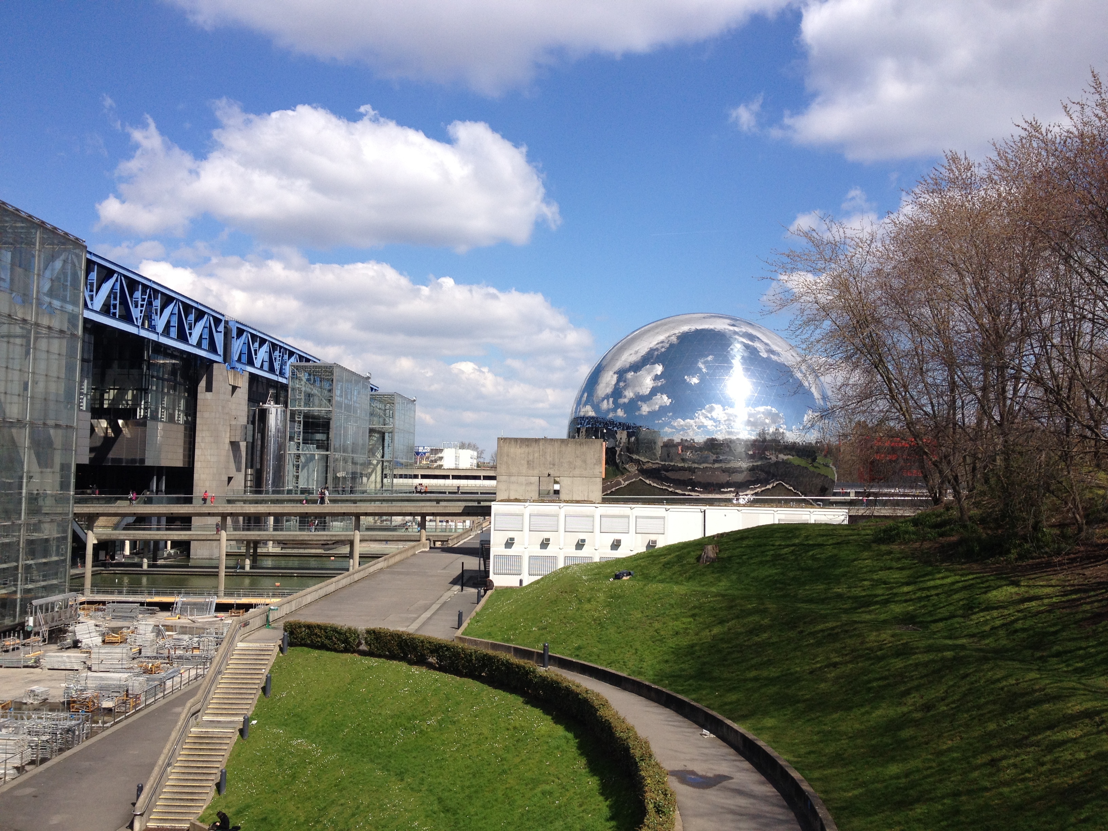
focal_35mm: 35
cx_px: 554
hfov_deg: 52.6
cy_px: 416
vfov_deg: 40.7
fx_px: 1120
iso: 50
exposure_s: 1/2123
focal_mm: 4.28
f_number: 2.4
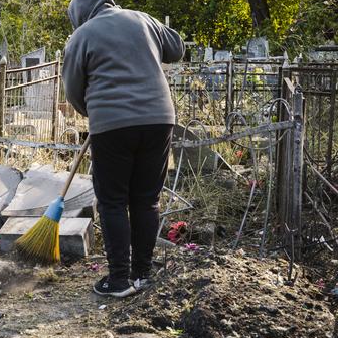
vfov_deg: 23.3
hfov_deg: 22.6
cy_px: 104
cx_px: 7
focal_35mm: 74
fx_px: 813
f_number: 4.5
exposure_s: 1/200
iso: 160
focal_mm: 37.3
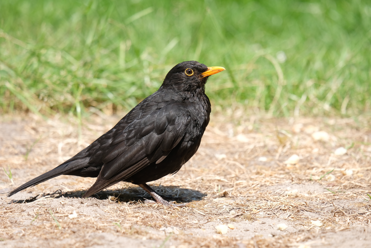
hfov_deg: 6.9
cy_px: 124
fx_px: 3091
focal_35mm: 300
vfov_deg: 4.6
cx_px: 186
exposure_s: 1/500
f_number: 6.4
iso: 400
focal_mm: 200
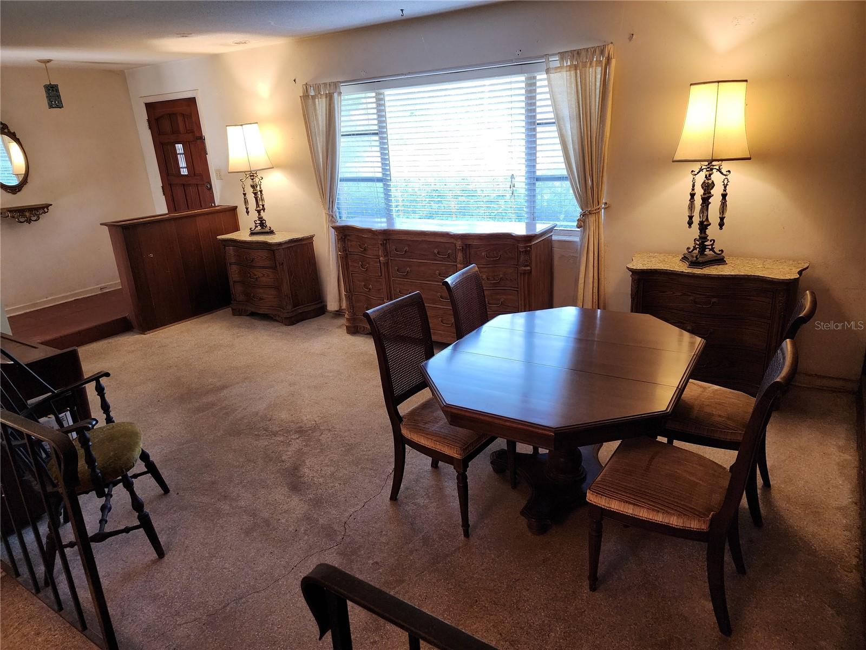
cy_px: 325
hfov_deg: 73.9
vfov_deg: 58.9
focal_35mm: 23
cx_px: 433
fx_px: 575
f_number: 1.8
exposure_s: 1/120
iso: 320
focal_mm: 6.4
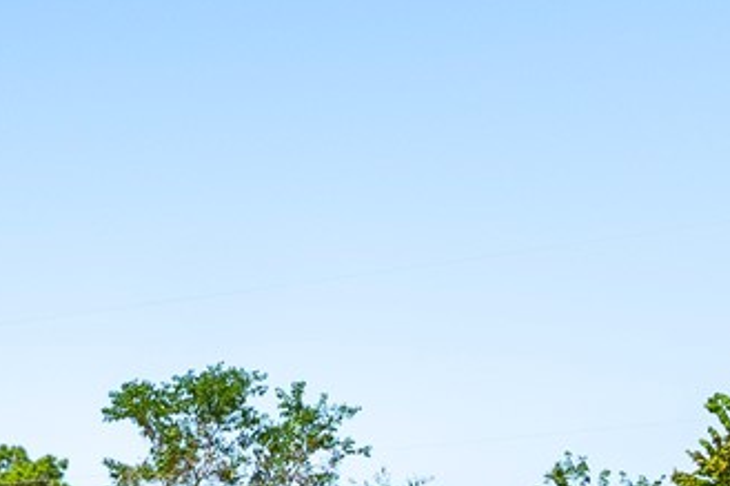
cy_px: 726
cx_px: -799
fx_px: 2675
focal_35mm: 132
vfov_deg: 10.1
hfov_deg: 13.1
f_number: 14
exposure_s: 1/125
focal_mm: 20
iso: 125
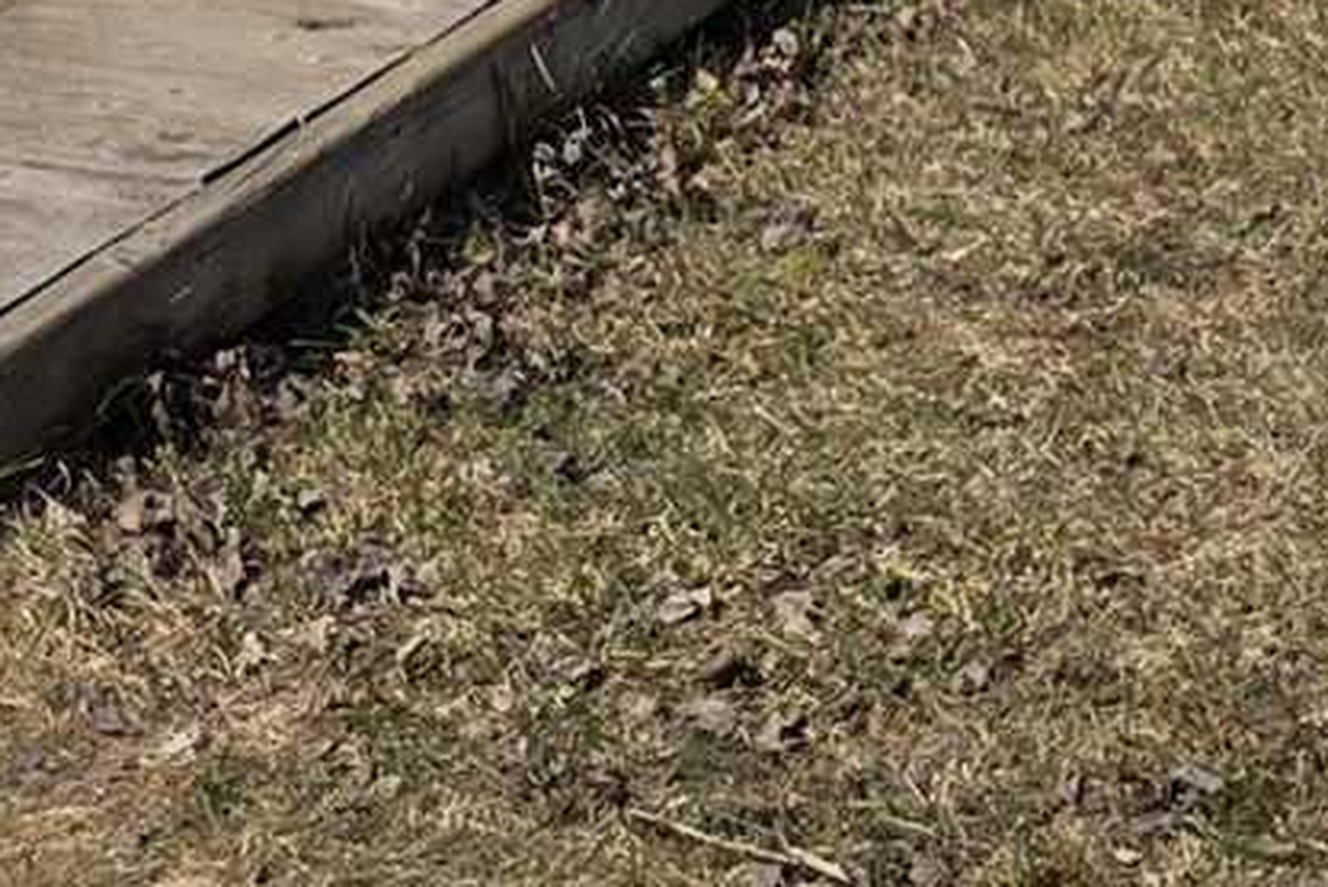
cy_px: -2341
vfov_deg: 6.6
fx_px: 6531
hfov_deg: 11.6
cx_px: 502
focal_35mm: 177
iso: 64
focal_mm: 6.25
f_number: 1.7
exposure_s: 1/7944
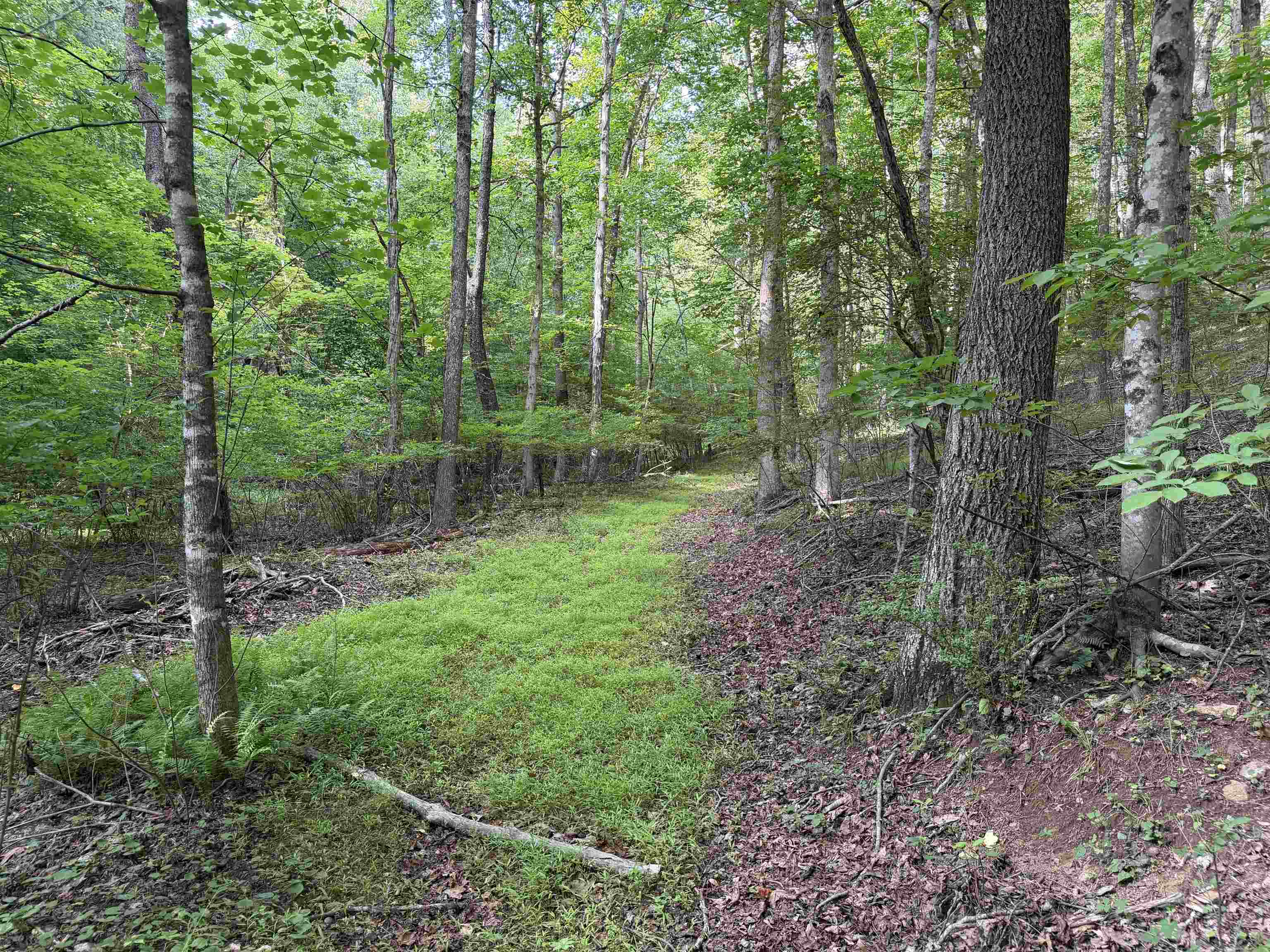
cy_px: 476
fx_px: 881
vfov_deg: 56.8
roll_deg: -3.2
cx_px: 635
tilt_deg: +1.2
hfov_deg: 71.6
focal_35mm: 24
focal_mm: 6.76
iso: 160
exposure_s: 1/121
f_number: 1.78
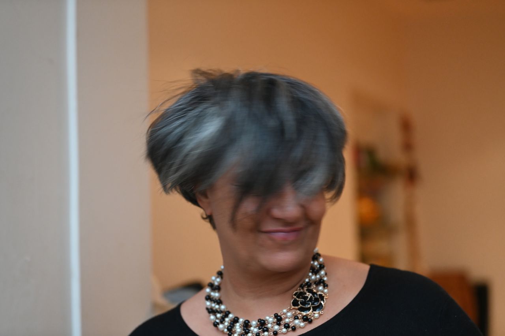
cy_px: 168
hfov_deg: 28.9
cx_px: 252
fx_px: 981
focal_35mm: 70
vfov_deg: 19.4
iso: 2800
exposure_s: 1/125
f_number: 2.8
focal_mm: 70
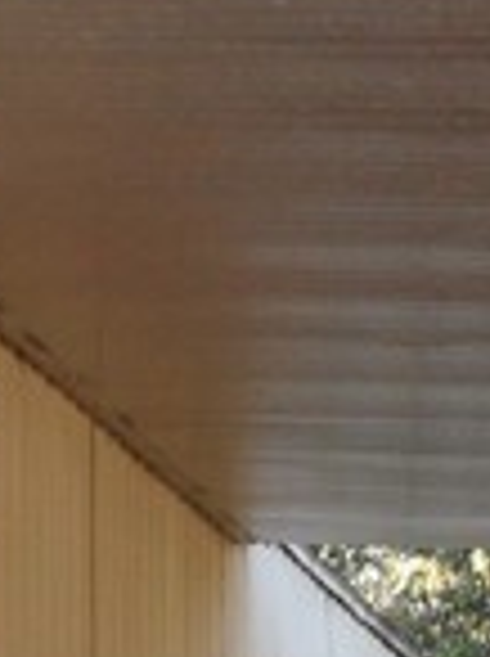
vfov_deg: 10.1
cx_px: 796
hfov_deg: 7.6
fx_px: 3597
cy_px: 1012
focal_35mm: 190
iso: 80
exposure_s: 1/90
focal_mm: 4.9
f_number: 3.5
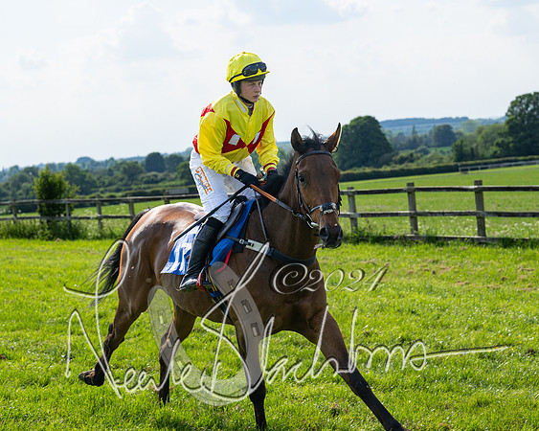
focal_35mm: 98
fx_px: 1555
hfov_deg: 19.7
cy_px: 174
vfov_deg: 15.8
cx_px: 309
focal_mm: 70
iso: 200
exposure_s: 1/1250
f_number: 5
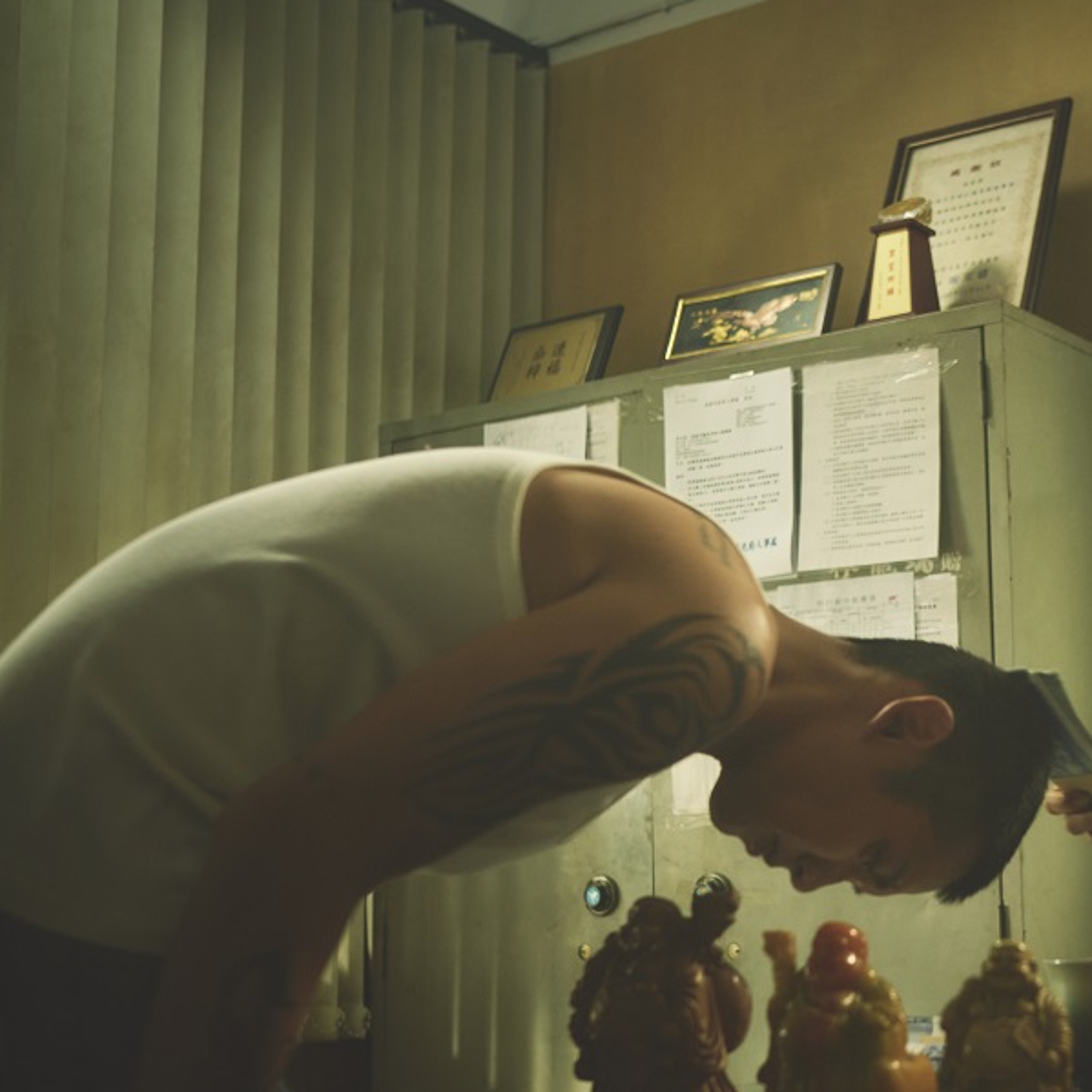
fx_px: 2070
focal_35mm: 58
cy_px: 628
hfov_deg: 28.4
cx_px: 992
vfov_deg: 29.5
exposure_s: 1/160
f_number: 2.5
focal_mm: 35
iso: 500
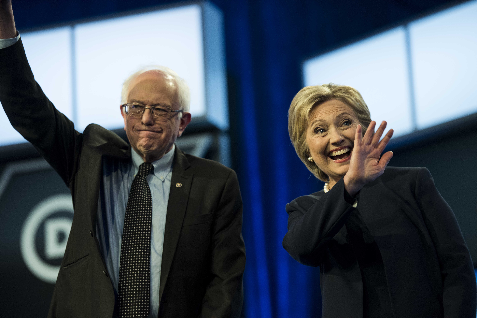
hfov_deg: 15.2
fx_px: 1789
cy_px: 159
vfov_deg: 10.2
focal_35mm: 135
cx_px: 238
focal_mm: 135
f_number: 4
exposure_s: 1/200
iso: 1250
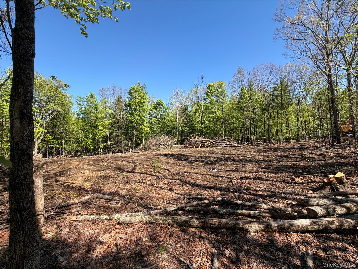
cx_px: 179
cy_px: 134
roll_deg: +1.3
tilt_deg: +0.3
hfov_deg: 102.1
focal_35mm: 14
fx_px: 145
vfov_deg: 85.7
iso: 40
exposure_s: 1/701
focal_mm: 2.22
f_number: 2.2
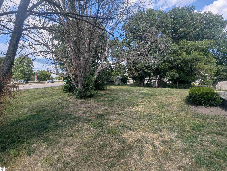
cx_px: 114
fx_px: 85
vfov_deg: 90.1
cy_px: 86
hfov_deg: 106.1
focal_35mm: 13
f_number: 2.2
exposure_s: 1/1057
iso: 46
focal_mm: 1.95
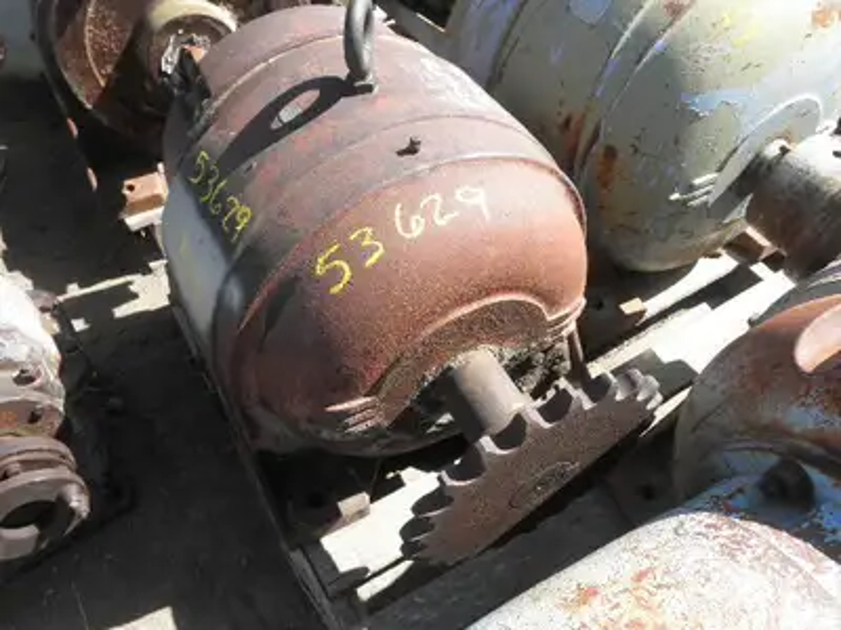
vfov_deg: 49.7
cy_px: 315
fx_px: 680
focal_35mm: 28
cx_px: 420
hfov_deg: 63.4
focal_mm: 5
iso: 64
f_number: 3
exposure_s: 1/320
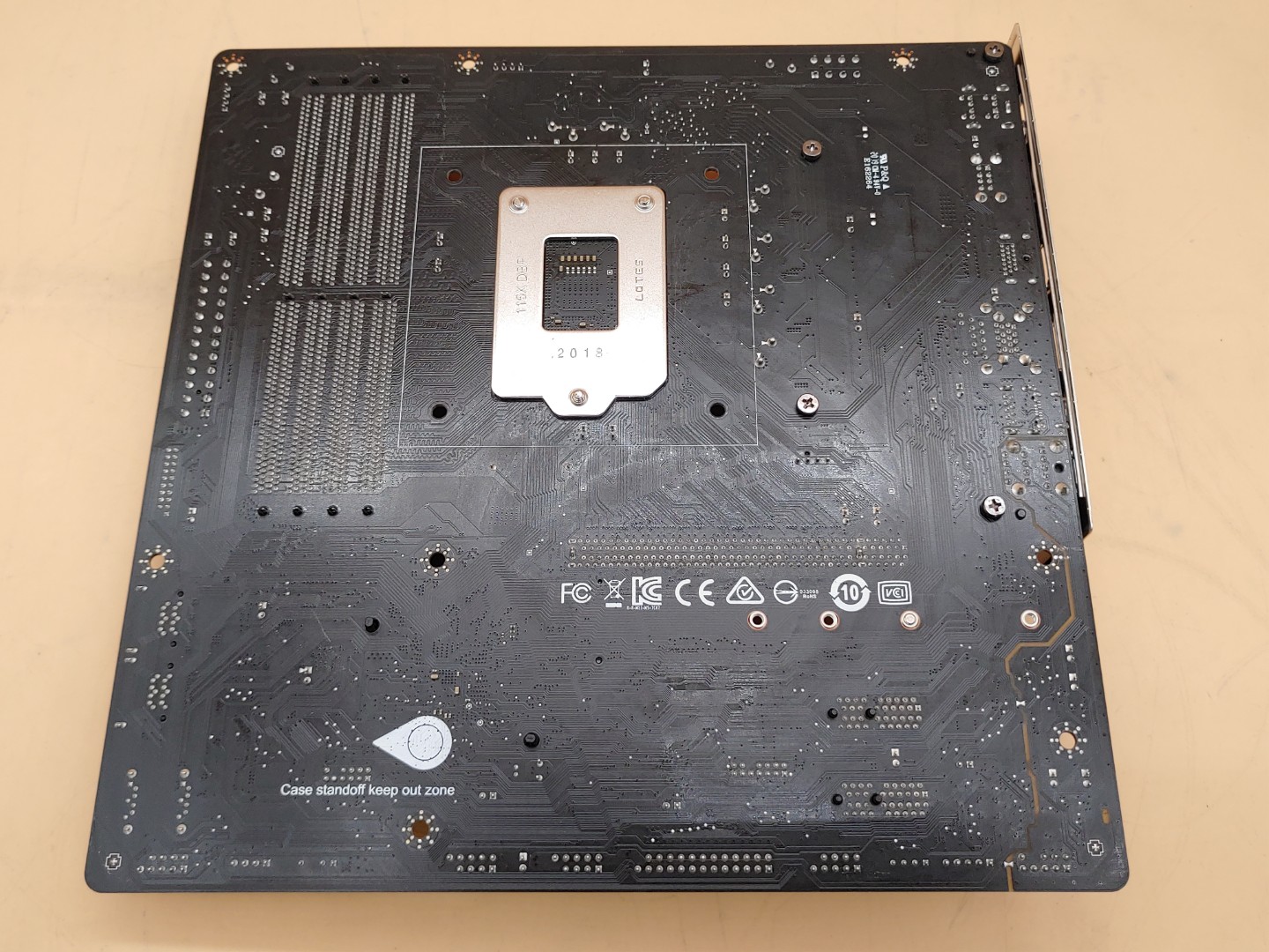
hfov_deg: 58.4
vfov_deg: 45.4
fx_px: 1136
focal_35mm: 31
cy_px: 476
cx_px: 634
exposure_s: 1/113
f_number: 1.8
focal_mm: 4.36
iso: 50
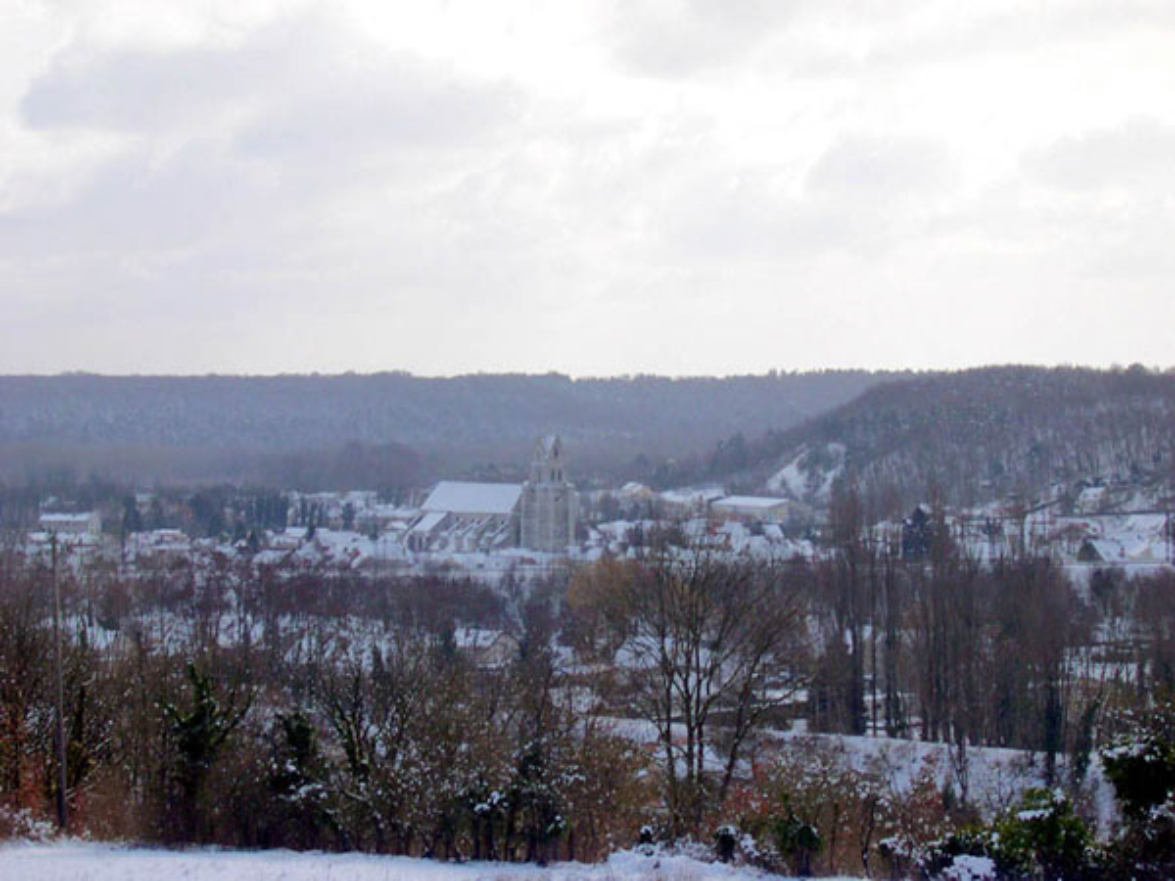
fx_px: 2953
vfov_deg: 17.0
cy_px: 440
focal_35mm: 87
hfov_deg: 22.5
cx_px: 588
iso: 100
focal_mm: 18.4
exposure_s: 1/141
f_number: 11.6
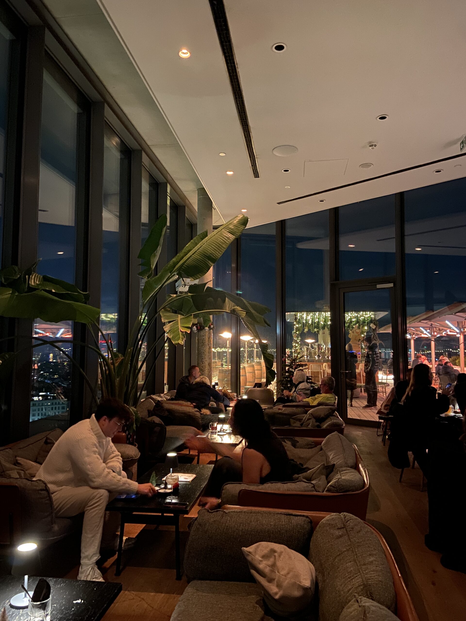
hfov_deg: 53.1
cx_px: 233
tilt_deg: +5.0
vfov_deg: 67.3
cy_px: 310
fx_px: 467
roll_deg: +0.0
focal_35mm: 26
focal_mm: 4.25
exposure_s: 1/8
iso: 800
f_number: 1.8
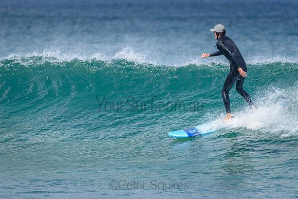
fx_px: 5072
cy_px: 88
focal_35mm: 613
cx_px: 183
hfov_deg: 3.4
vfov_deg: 2.2
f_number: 5.6
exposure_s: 1/2000
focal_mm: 500
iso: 280
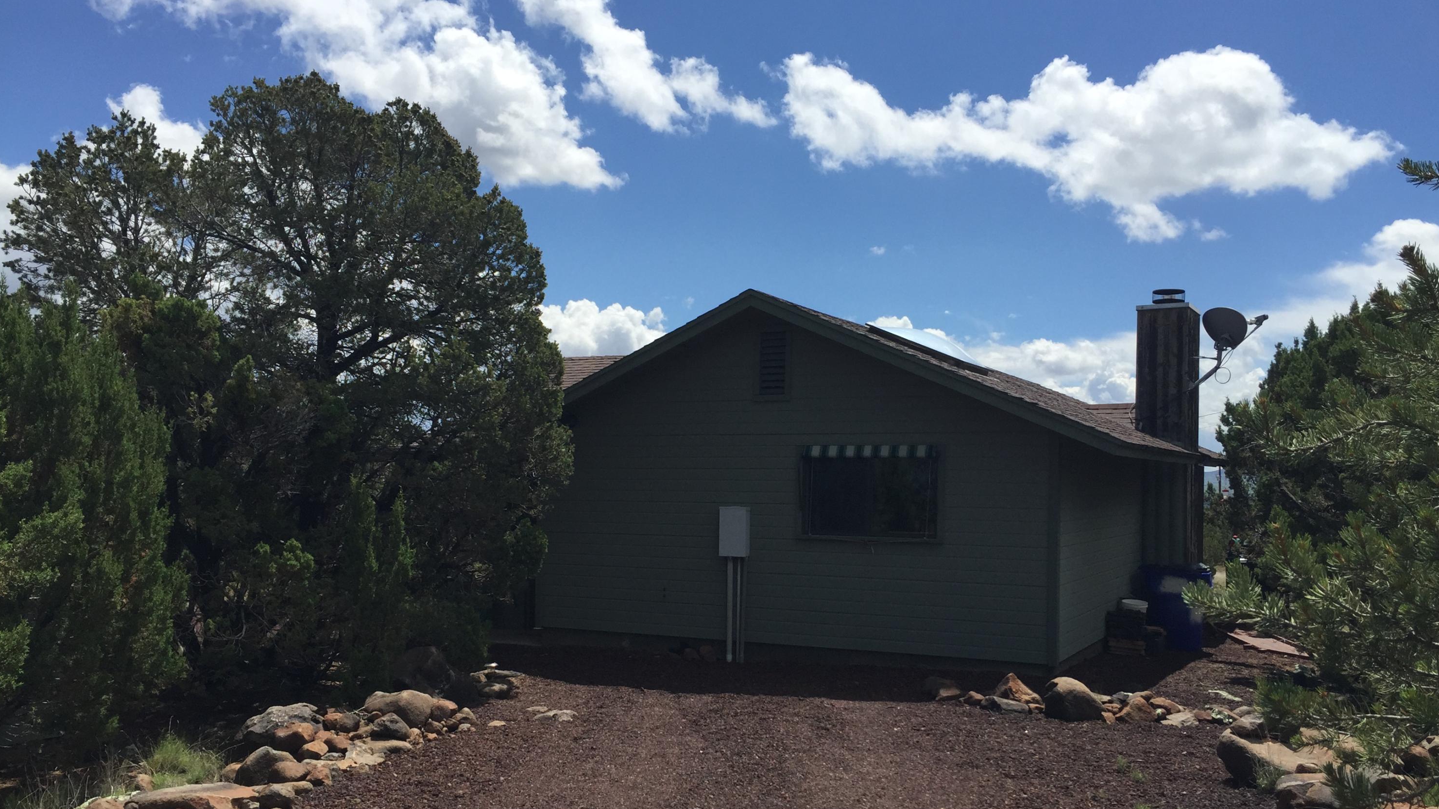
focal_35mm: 32
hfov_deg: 61.0
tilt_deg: +0.1
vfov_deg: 36.6
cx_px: 726
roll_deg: -1.1
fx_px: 1221
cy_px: 476
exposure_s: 1/3049
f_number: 2.2
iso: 32
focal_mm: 4.15
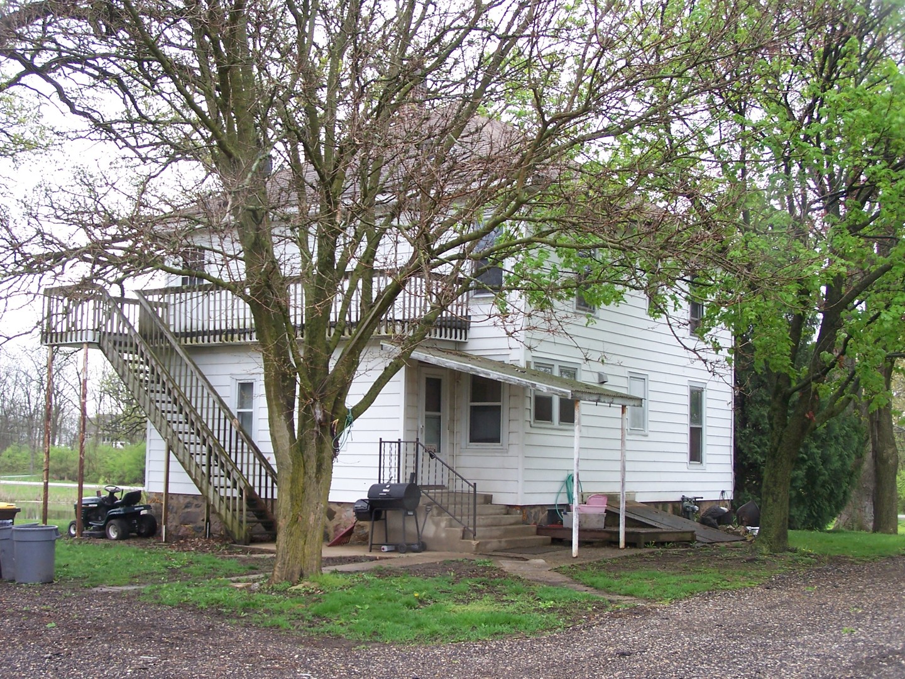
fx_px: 1255
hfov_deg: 39.7
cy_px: 340
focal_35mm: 48
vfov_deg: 30.3
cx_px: 452
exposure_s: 1/80
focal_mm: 8
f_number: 3
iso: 80
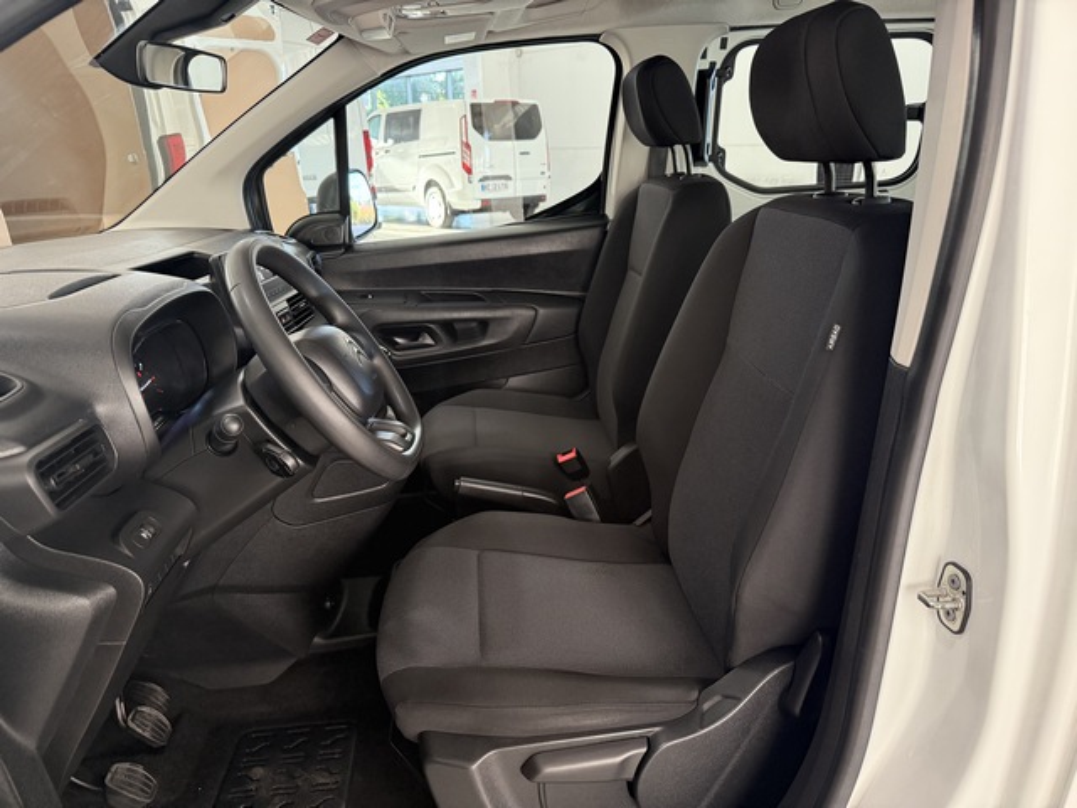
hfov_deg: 71.6
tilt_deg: -19.2
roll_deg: +1.2
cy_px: 404
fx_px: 747
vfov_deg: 56.8
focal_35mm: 24
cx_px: 538
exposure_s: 1/100
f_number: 1.78
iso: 320
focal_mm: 6.76
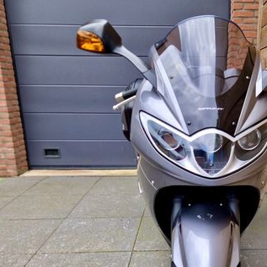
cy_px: 200
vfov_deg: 39.8
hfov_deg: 39.8
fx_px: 358
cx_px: 200
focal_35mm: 41
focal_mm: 5.4
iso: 50
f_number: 1.8
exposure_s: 1/263
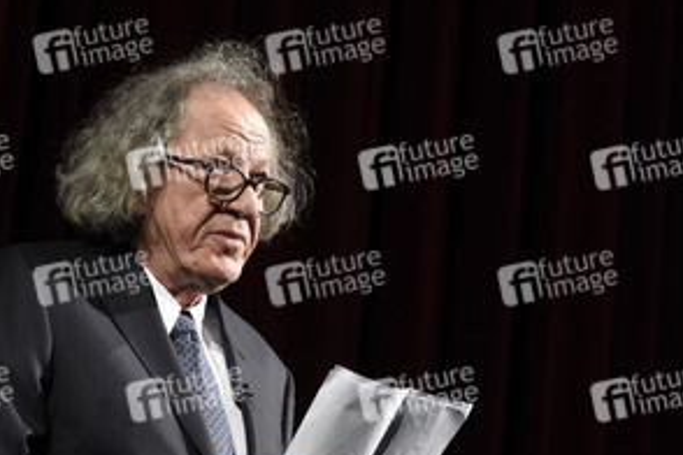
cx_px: 357
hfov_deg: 12.8
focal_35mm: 161
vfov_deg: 8.5
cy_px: 337
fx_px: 3054
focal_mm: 70
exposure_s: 1/400
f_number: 3.5
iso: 2000
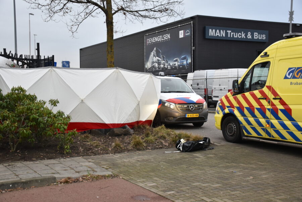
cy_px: 101
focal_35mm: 48
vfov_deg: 28.1
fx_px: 403
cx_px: 151
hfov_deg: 41.1
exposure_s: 1/100
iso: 1000
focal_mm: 32
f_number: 4
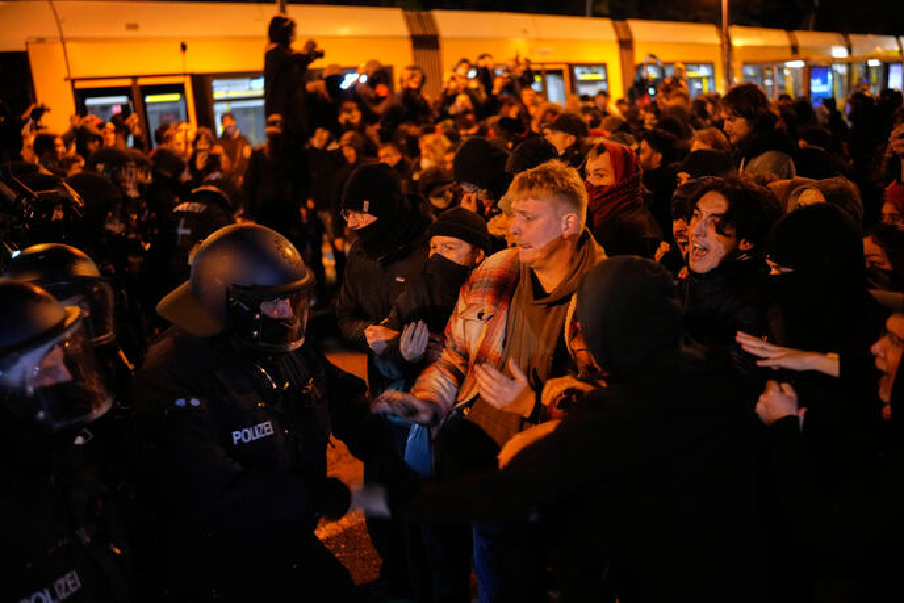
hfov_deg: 54.4
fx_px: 879
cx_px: 452
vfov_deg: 37.9
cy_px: 302
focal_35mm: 35
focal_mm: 35
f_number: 1.4
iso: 3200
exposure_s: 1/125
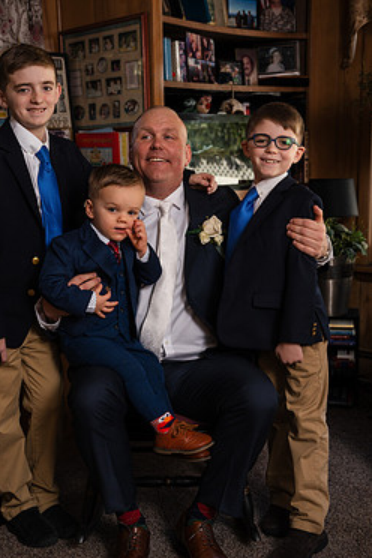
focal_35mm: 52
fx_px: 806
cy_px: 300
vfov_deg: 38.2
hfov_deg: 25.9
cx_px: 150
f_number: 4
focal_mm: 43
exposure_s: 1/200
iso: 320
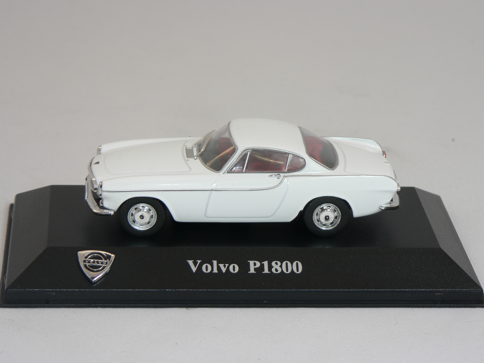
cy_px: 182
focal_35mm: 119
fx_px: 1664
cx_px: 242
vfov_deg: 12.5
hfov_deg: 16.6
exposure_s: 1/60
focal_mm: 19.9
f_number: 3.2
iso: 80
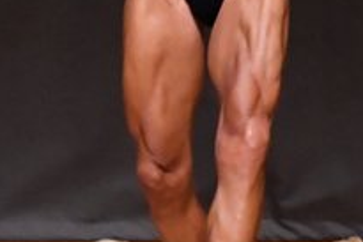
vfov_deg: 1.2
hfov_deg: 1.8
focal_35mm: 1133
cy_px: 9
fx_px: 11432
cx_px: 215
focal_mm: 200
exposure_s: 1/400
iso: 10000
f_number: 5.6
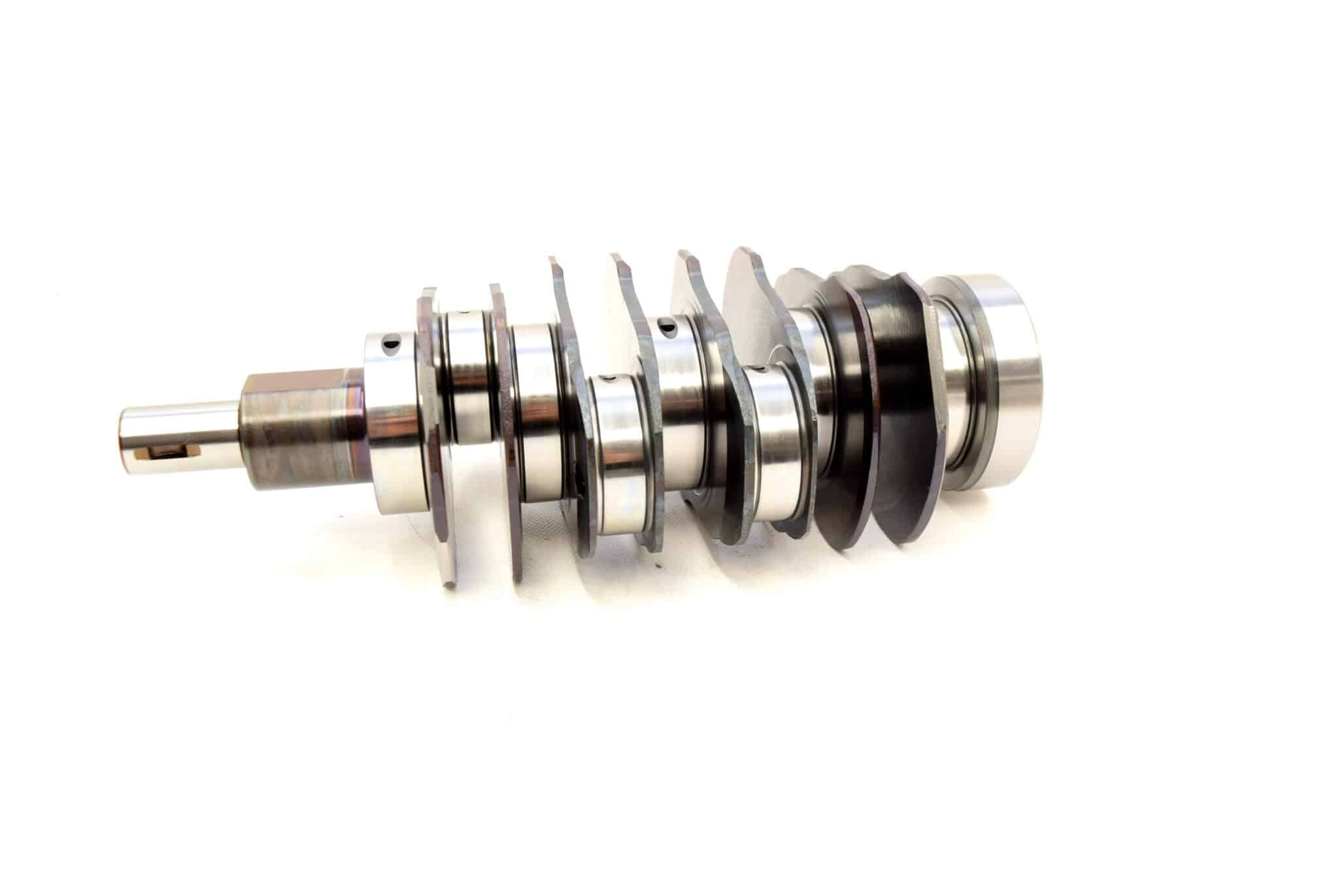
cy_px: 448
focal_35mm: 30
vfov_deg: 43.7
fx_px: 1117
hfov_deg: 61.9
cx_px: 670
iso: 400
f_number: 5
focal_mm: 20
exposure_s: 1/100
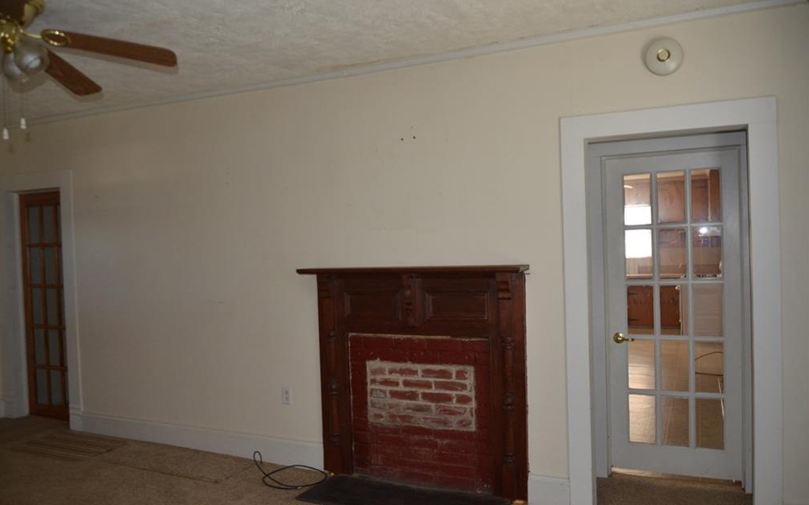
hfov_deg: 66.5
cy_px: 262
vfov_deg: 44.5
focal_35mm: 28
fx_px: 617
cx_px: 398
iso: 800
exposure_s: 1/60
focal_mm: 18
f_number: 3.5
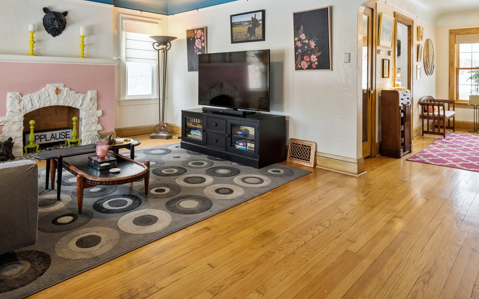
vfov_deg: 50.9
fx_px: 300
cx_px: 231
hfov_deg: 77.1
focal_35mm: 23
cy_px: 77
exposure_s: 1/8
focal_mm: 16
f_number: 8
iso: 400
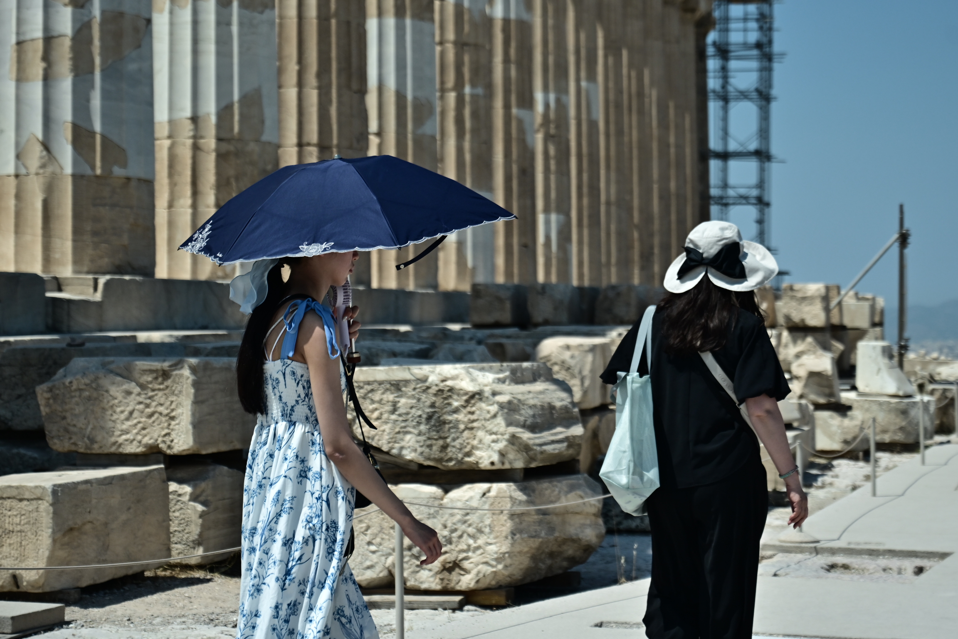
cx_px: 479
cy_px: 320
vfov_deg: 21.6
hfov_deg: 31.9
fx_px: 1676
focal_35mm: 63
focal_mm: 63
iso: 320
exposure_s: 1/6400
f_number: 4
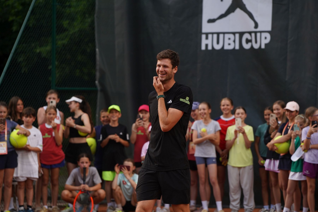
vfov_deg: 6.9
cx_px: 159
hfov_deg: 10.3
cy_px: 106
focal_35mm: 200
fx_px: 1767
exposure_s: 1/1000
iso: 500
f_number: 5
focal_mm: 200
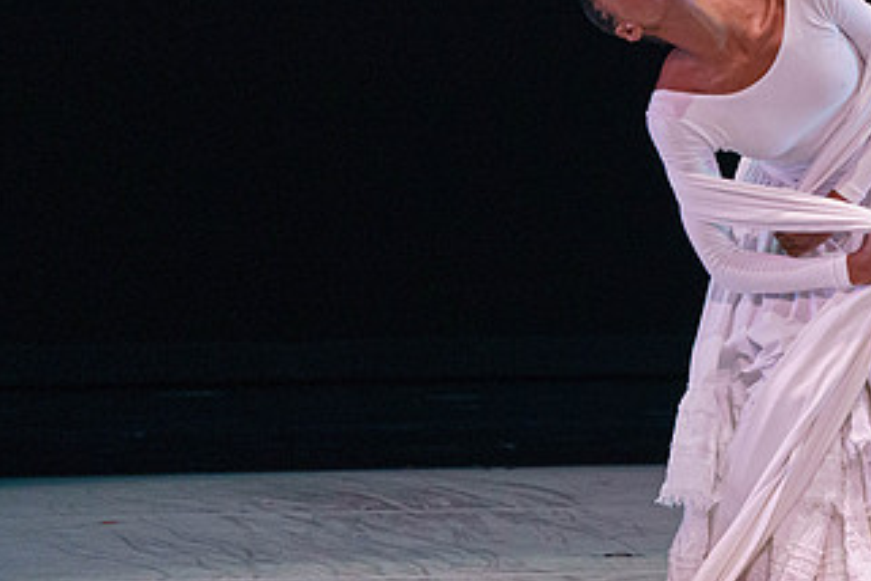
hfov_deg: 2.2
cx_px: 908
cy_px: 90
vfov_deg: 1.5
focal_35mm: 943
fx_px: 22814
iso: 5000
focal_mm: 400
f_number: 6.3
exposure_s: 1/400
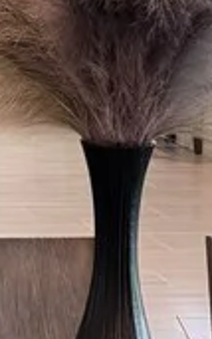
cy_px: -18
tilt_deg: -3.9
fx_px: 1404
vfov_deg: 13.5
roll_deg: +0.5
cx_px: -335
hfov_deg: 7.9
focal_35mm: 152
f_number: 1.78
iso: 200
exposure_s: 1/60
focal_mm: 6.76
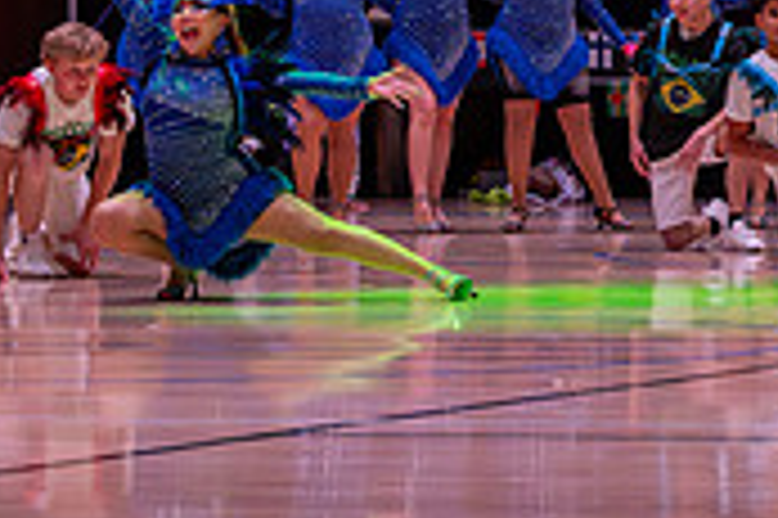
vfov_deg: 5.3
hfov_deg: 7.9
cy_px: -166
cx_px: 1340
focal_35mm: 255
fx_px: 5506
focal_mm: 70
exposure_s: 1/80
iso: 2000
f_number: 5.6
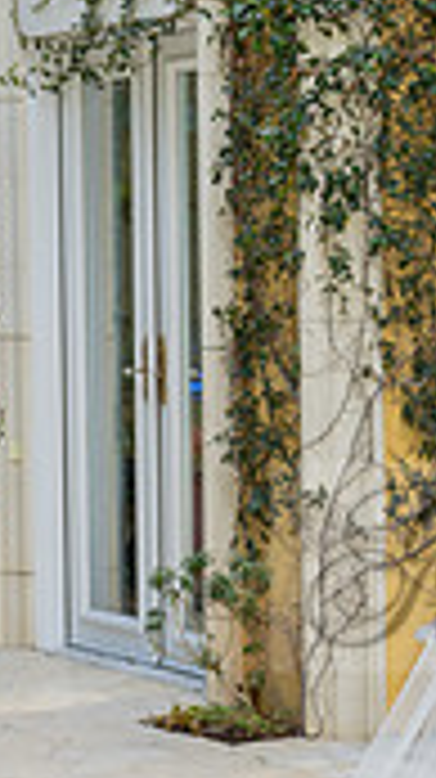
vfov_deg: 13.5
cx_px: 629
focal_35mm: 159
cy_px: 567
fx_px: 3276
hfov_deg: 7.5
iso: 200
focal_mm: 38
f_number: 4.5
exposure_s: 1/200
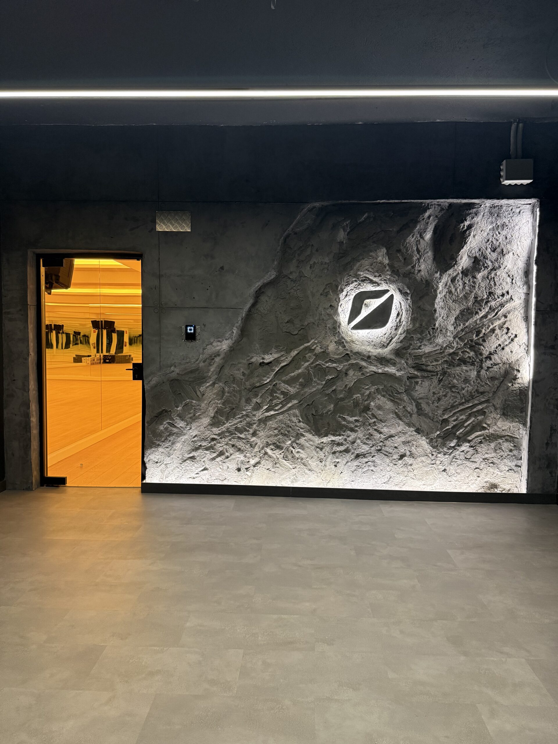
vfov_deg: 71.6
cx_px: 279
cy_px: 372
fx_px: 516
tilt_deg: -3.7
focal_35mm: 24
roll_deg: -0.8
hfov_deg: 56.8
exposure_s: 1/49
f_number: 1.78
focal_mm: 6.76
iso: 400
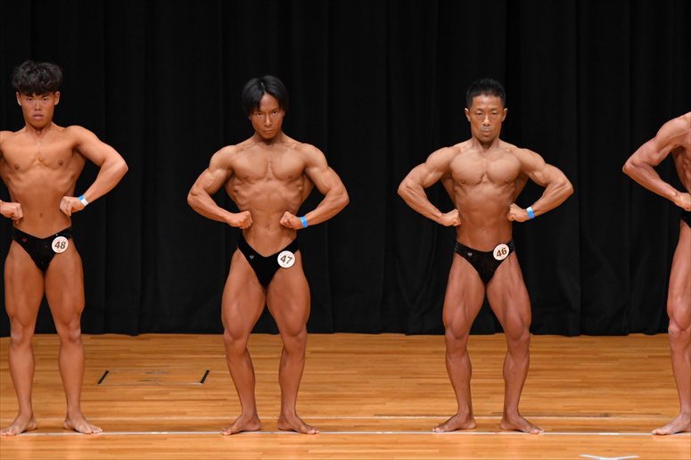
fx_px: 5468
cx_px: 346
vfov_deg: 4.8
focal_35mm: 285
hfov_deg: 7.2
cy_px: 230
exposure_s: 1/400
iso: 3200
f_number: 5.6
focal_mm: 190
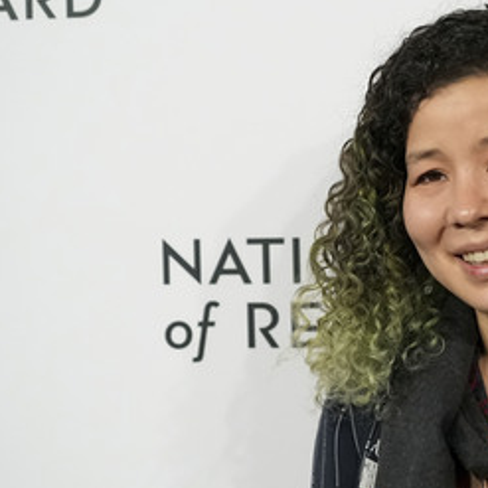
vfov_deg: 11.3
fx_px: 2472
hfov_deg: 11.2
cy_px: 277
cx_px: 423
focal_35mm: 155
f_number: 5.6
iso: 12800
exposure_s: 1/400
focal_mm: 100
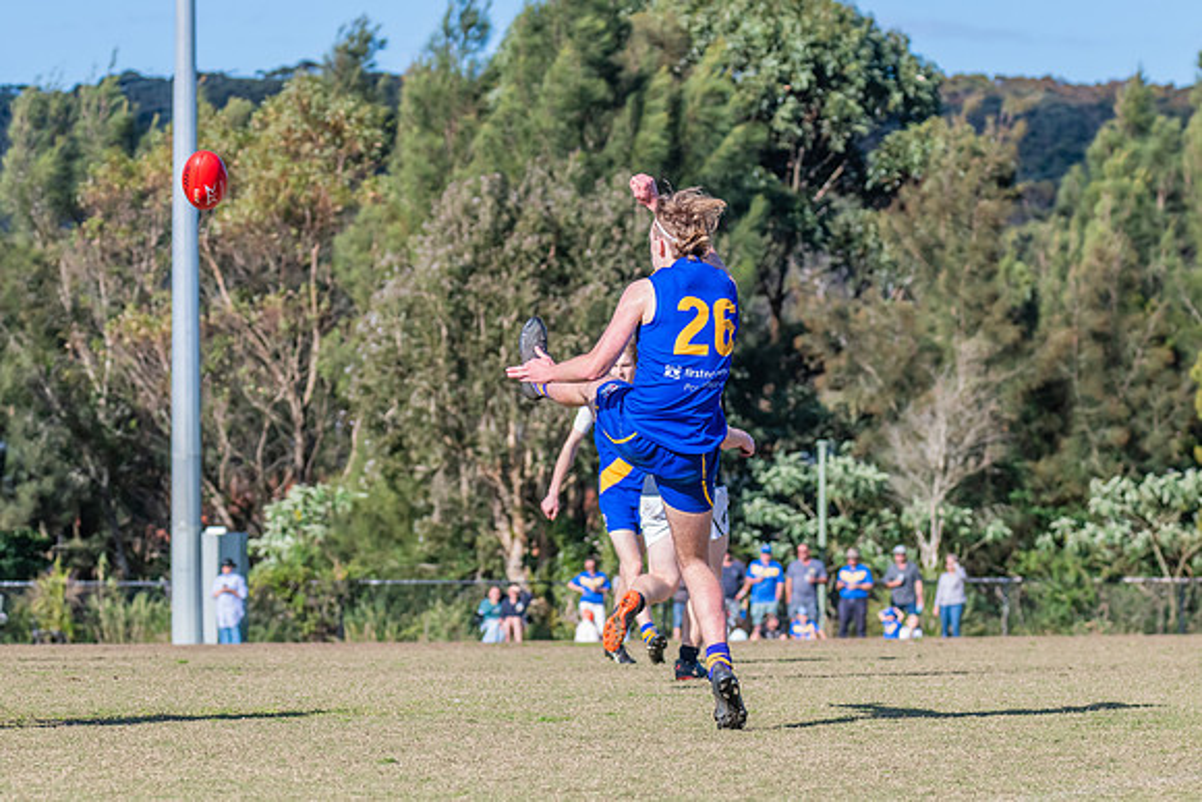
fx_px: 7148
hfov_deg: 9.6
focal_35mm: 214
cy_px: 420
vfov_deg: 6.4
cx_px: 645
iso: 800
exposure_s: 1/2000
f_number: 7.1
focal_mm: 170
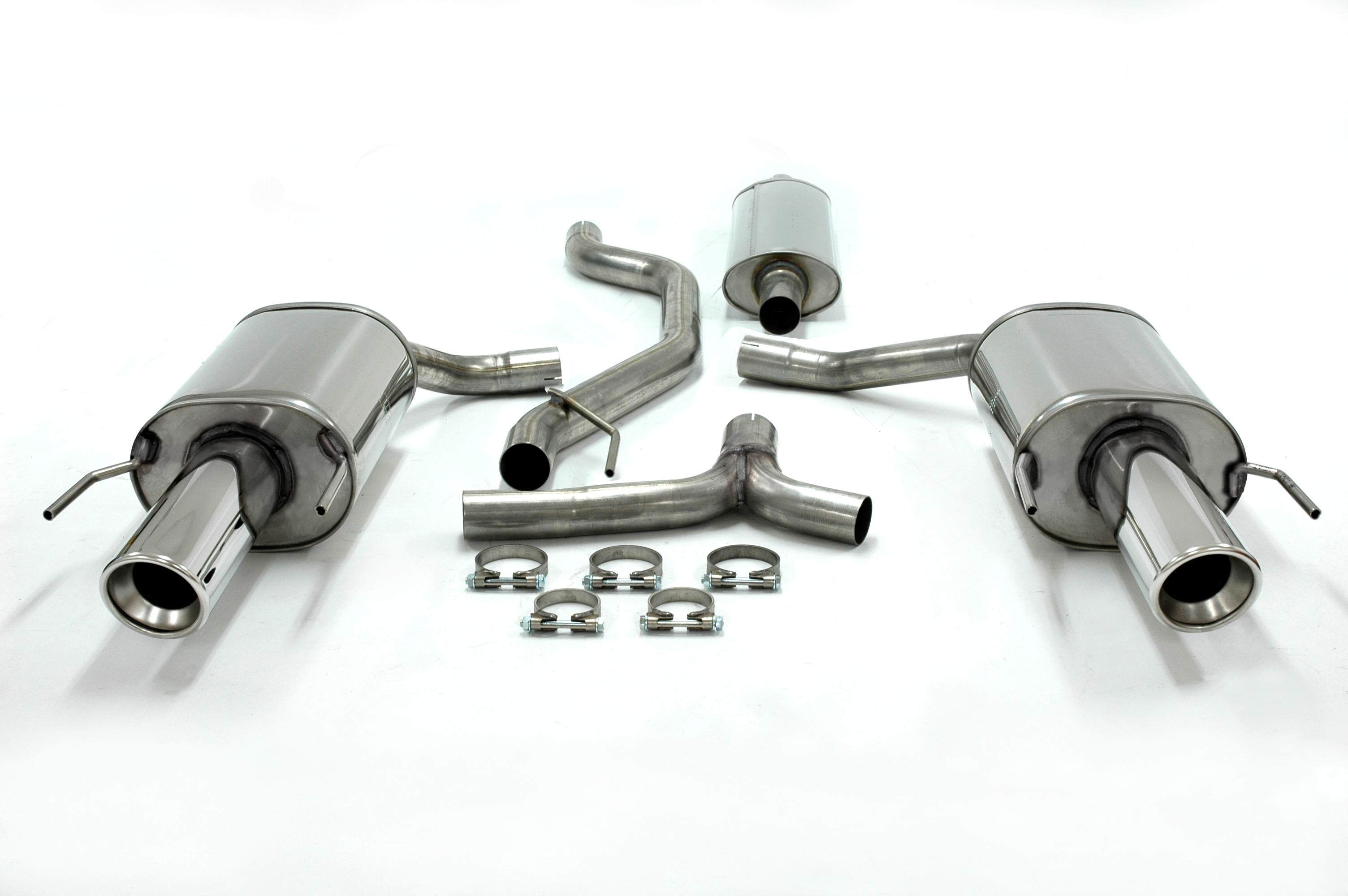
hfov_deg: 42.4
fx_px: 1740
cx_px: 674
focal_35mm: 46
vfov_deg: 28.9
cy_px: 448
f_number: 11
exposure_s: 1/4
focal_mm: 31
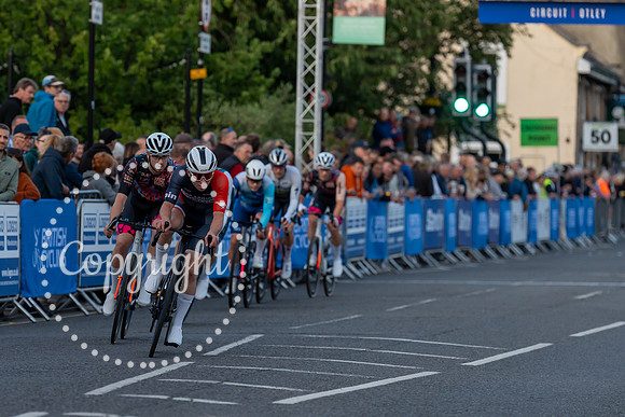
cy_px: 225
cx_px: 167
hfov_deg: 8.8
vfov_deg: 5.9
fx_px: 4041
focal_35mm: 233
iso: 1000
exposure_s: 1/800
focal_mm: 152
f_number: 3.2
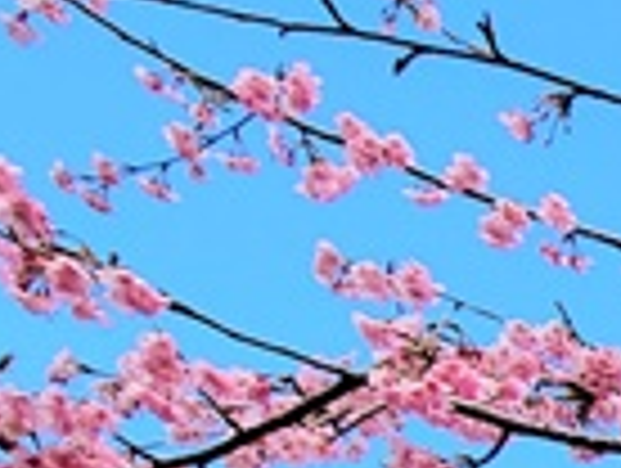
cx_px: 1566
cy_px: 1170
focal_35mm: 94
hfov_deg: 13.6
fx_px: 1689
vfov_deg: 12.1
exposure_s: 1/710
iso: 50
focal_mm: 2.2
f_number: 2.2
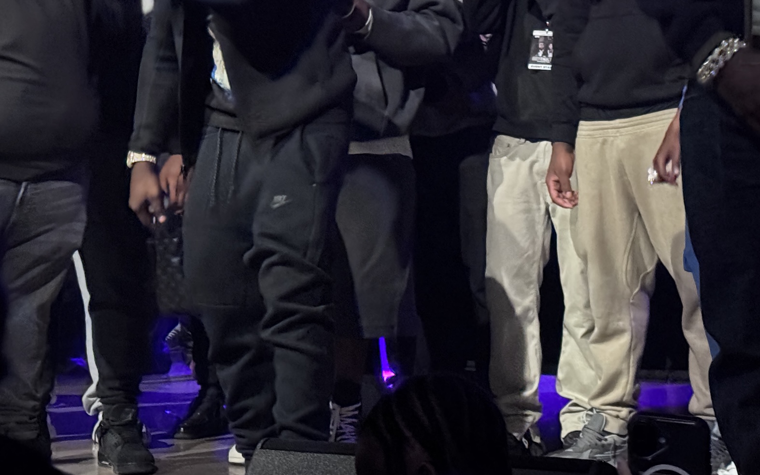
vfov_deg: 13.2
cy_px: 24
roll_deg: +0.6
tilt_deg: +4.1
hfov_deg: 21.2
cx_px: 353
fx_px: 2030
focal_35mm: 98
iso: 800
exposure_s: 1/23
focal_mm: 6.76
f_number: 1.78
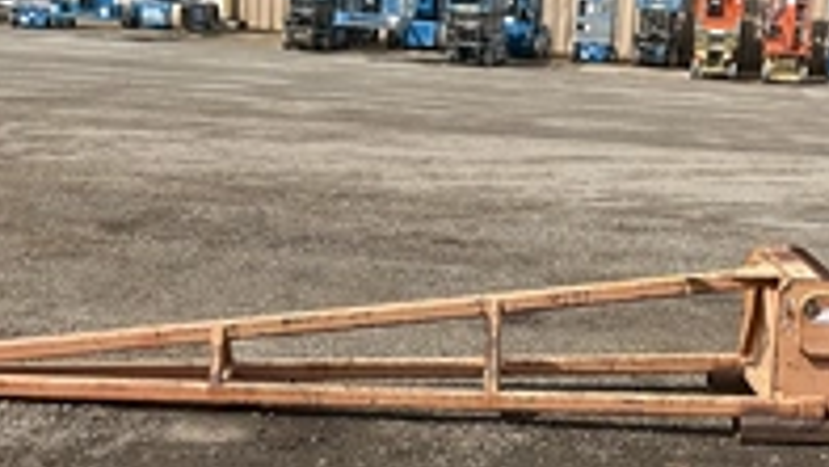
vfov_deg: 18.7
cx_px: 602
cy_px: 374
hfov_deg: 32.3
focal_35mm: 64
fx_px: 1407
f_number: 1.8
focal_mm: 3
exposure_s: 1/2227
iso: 25
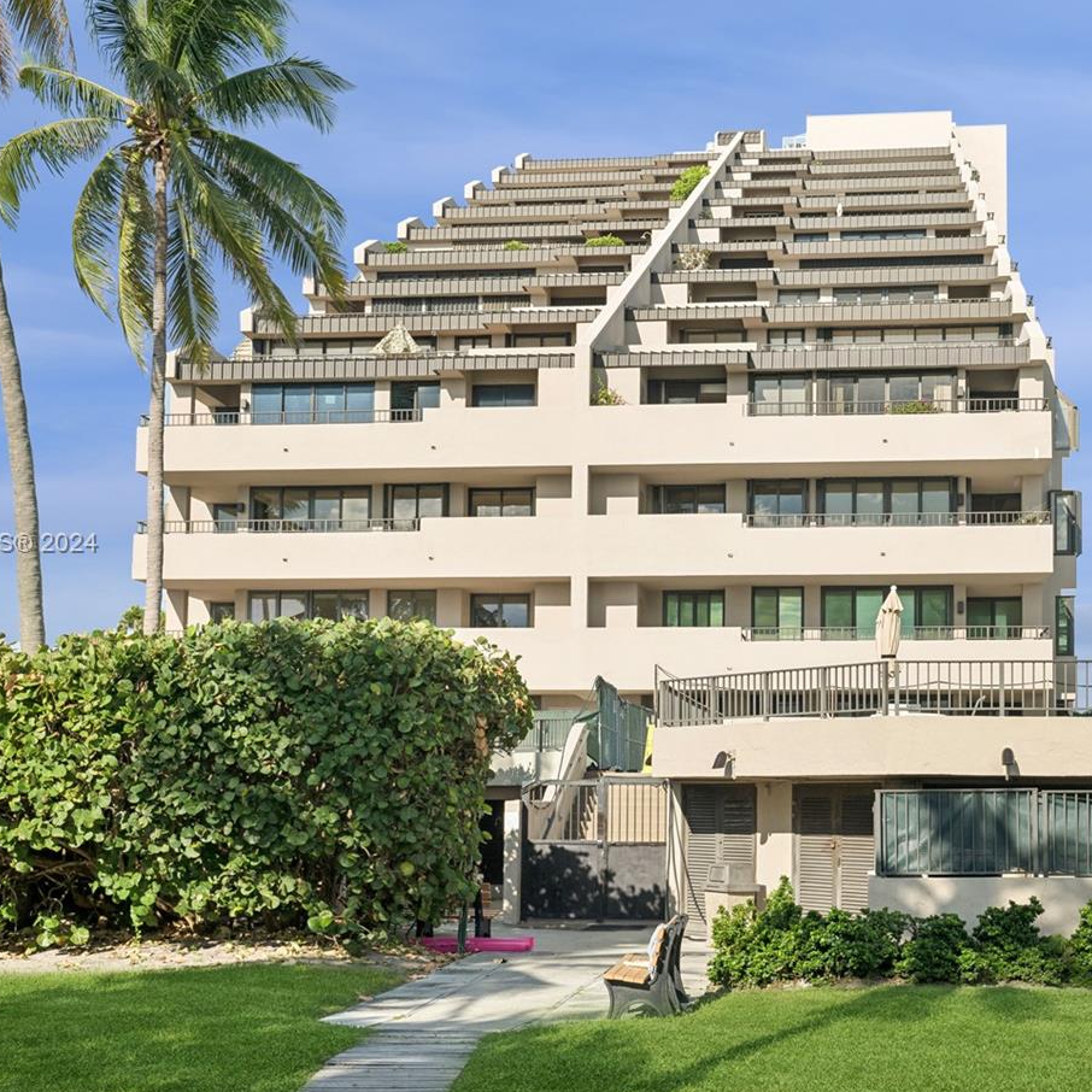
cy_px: 545
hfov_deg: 35.2
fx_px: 1713
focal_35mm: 48
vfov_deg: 35.4
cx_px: 676
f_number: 6.3
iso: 200
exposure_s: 1/1000
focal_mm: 32
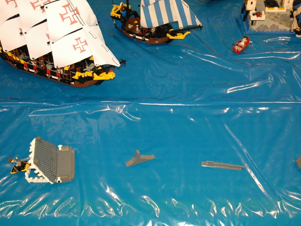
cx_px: 167
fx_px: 361
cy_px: 113
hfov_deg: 45.1
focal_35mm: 42
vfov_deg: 34.7
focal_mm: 25
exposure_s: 1/60
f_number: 3.8
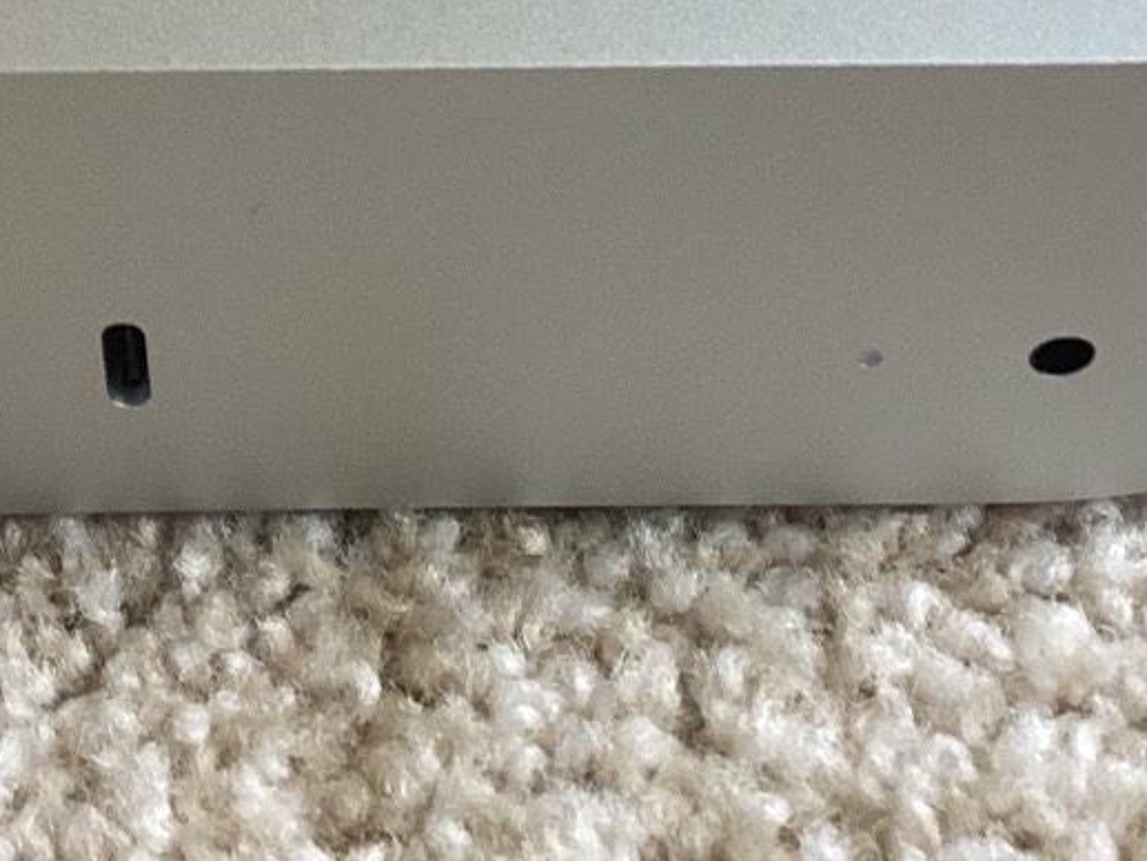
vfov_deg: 16.5
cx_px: 430
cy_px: -282
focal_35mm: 84
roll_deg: -3.4
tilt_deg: -41.5
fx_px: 2784
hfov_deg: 23.2
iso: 80
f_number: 2.4
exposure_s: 1/60
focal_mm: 3.3
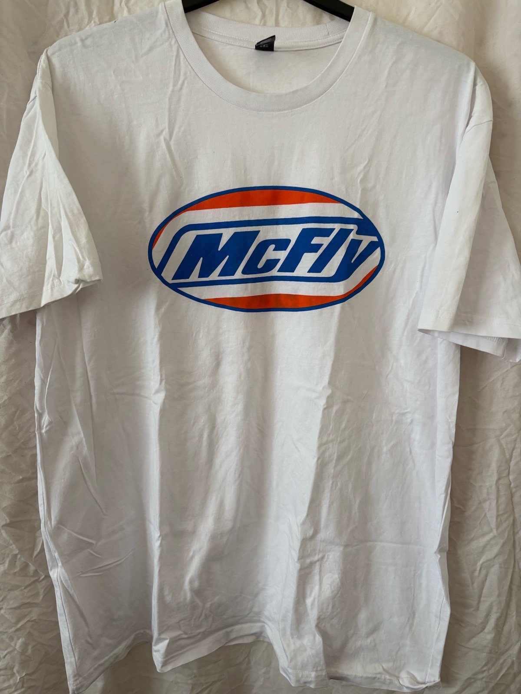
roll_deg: -1.1
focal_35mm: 26
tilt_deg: -10.6
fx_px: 522
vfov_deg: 67.3
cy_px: 347
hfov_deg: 53.1
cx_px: 260
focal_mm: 5.96
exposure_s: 1/50
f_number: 1.6
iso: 125
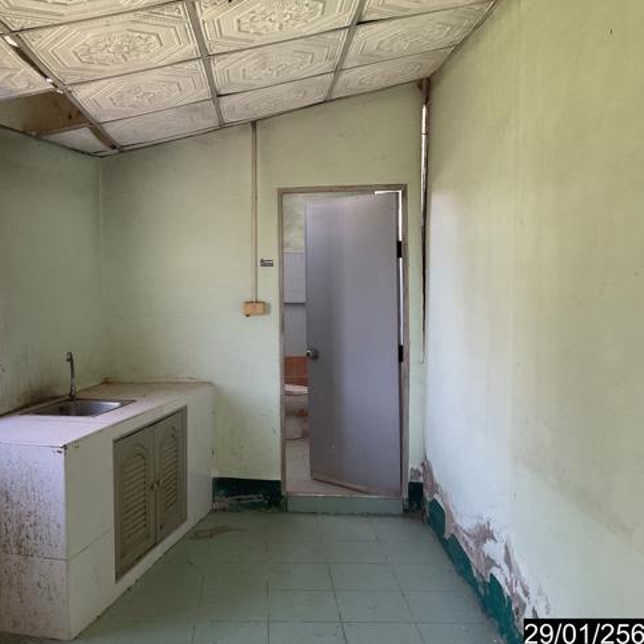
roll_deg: -0.6
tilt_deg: -2.0
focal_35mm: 35
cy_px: 319
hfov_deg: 46.6
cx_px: 221
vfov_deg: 47.2
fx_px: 737
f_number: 1.8
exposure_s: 1/60
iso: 200
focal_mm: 3
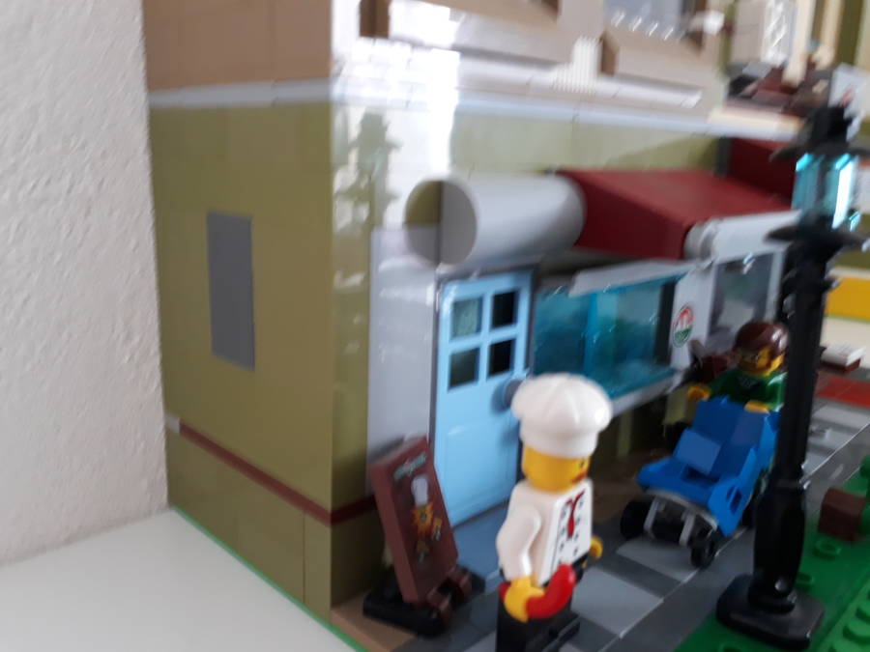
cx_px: 435
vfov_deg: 51.4
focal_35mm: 27
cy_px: 326
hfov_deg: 65.3
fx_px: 679
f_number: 1.9
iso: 160
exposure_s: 1/20
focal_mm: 3.6
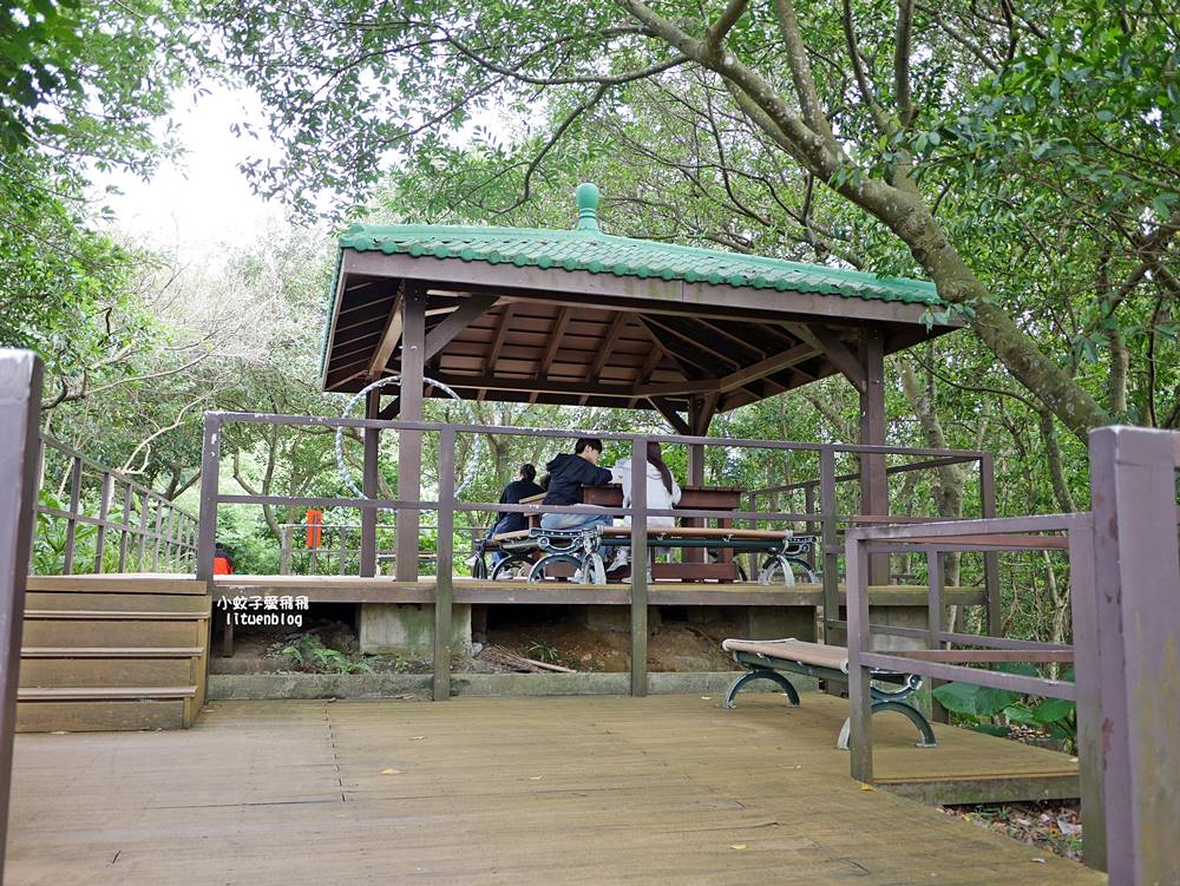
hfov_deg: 63.4
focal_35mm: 28
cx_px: 590
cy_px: 443
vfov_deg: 49.8
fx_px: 955
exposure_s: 1/80
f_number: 2.5
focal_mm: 14
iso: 200
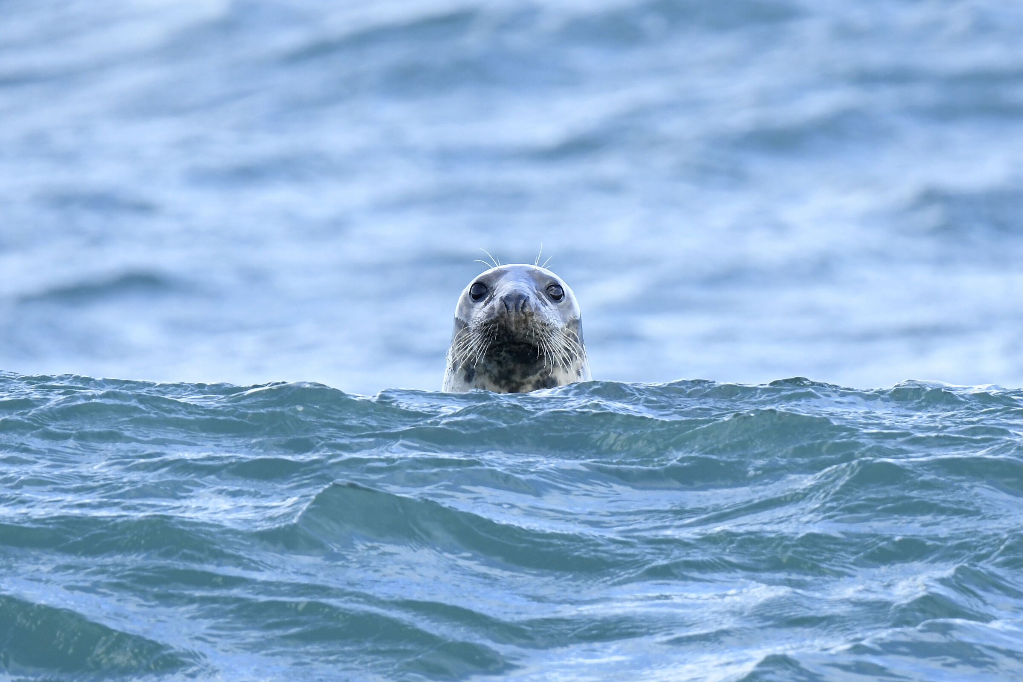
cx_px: 512
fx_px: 17049
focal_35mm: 600
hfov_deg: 3.4
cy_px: 341
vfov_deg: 2.3
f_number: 8
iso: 640
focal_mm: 600
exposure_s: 1/500
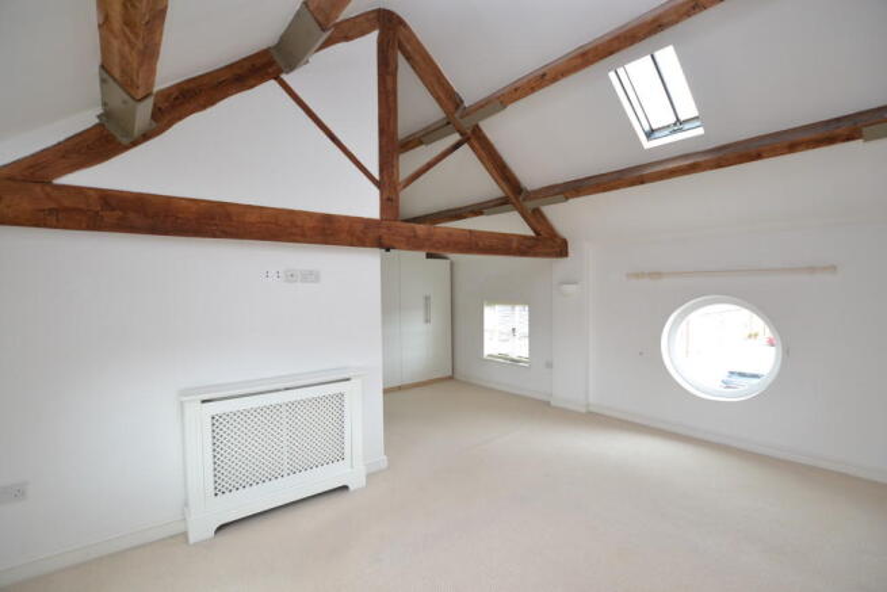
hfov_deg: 100.4
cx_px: 444
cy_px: 296
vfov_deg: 77.4
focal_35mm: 15
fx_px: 370
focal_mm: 10
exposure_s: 1/60
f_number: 3.5
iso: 560
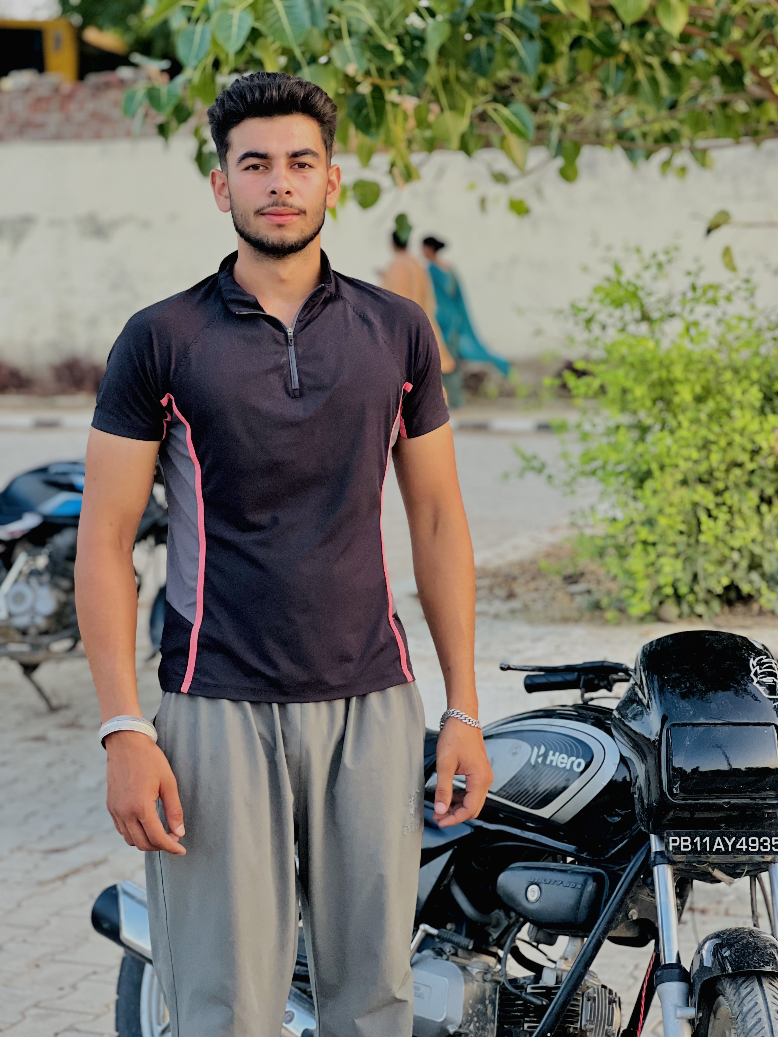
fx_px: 2307
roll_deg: +3.1
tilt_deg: -6.1
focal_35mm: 77
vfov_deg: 25.3
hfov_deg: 19.1
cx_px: 389
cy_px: 518
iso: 160
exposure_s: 1/121
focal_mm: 9
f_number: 2.8
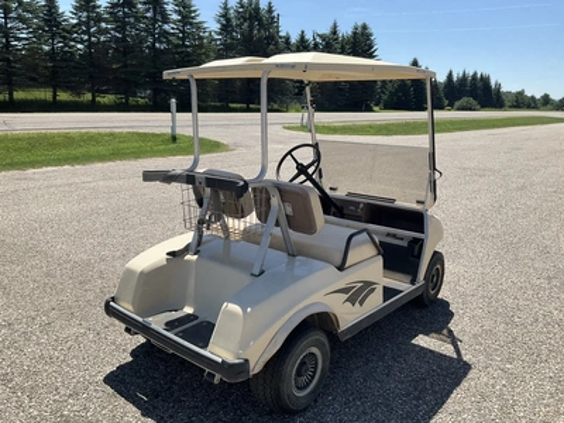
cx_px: 282
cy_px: 212
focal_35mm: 29
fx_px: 472
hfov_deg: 61.7
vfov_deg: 48.2
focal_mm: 3
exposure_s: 1/1912
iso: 25
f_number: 1.8
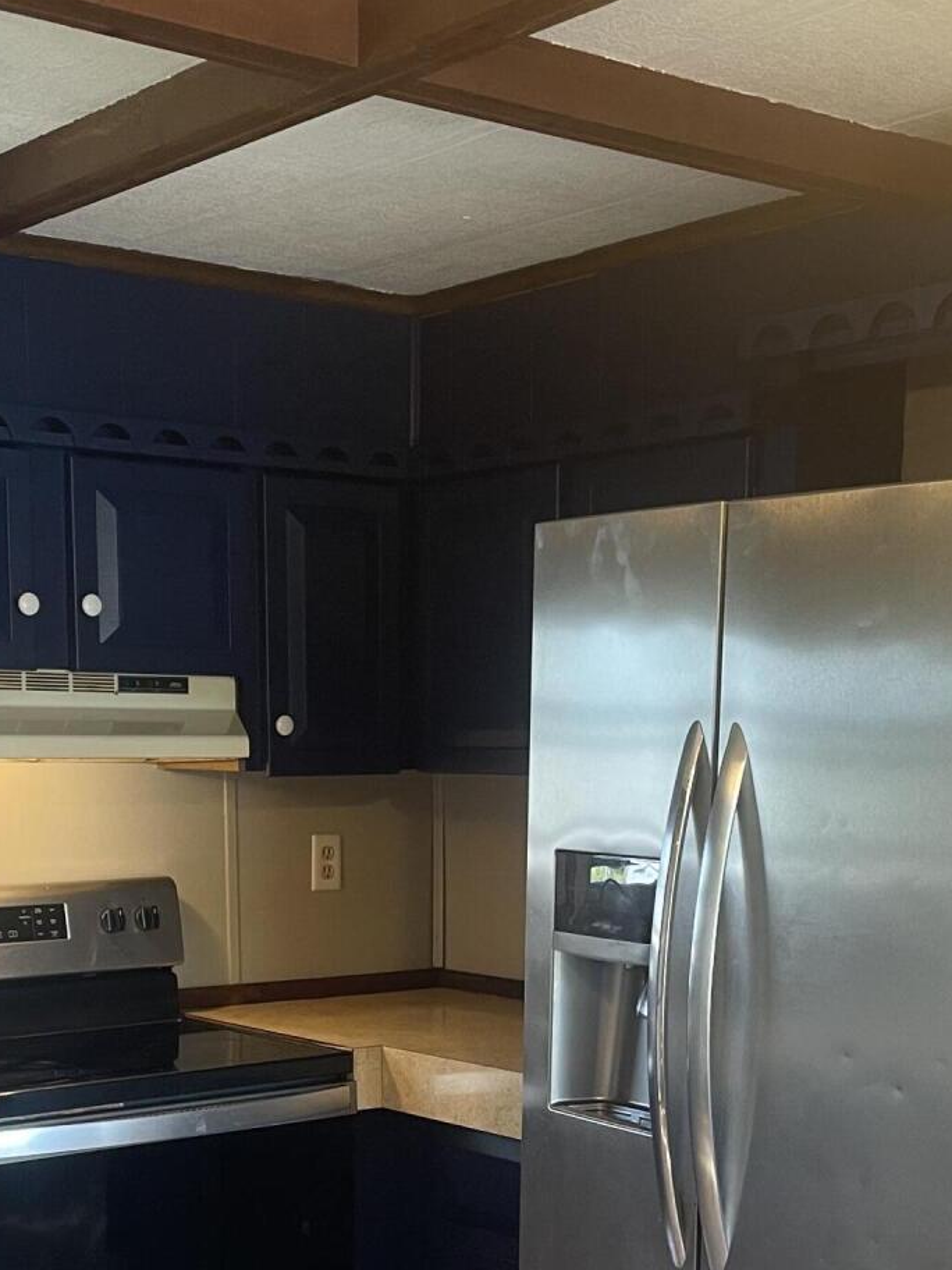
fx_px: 2090
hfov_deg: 25.6
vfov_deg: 32.7
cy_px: 1036
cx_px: 427
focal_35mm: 57
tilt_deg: -8.8
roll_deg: -0.5
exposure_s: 1/60
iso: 100
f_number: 1.6
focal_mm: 4.2
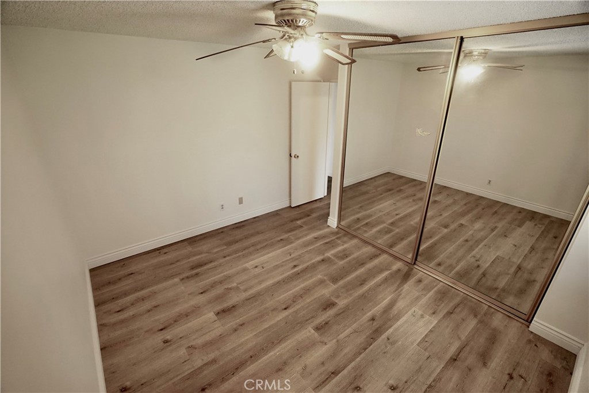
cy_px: 196
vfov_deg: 73.8
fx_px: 262
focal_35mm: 16
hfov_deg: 96.7
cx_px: 294
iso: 5000
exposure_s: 1/60
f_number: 4
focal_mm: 16
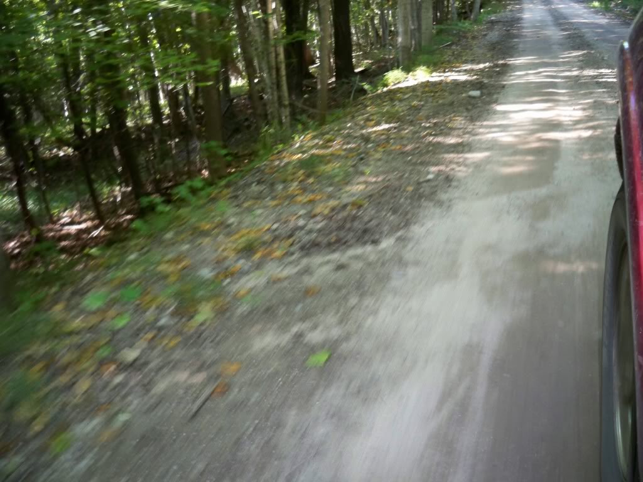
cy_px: 241
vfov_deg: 40.7
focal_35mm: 35
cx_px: 322
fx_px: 650
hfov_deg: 52.6
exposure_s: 1/60
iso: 250
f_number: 3.1
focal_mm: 6.3
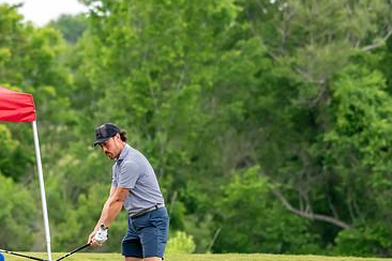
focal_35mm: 689
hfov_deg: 3.0
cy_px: 203
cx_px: 87
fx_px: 7502
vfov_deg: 2.0
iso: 1600
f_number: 5.6
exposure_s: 1/2000
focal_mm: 290
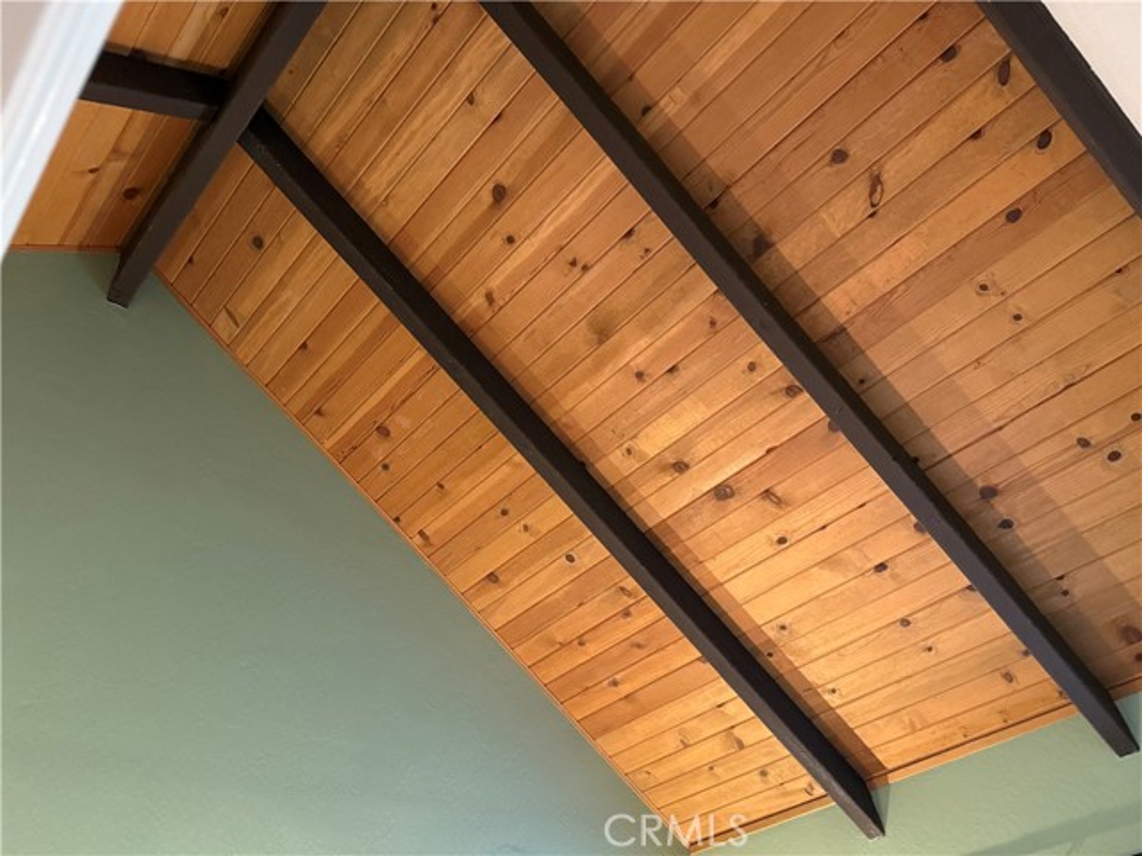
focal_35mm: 24
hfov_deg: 71.6
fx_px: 792
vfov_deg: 56.8
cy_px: 428
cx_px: 571
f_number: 1.78
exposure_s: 1/30
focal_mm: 6.76
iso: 800
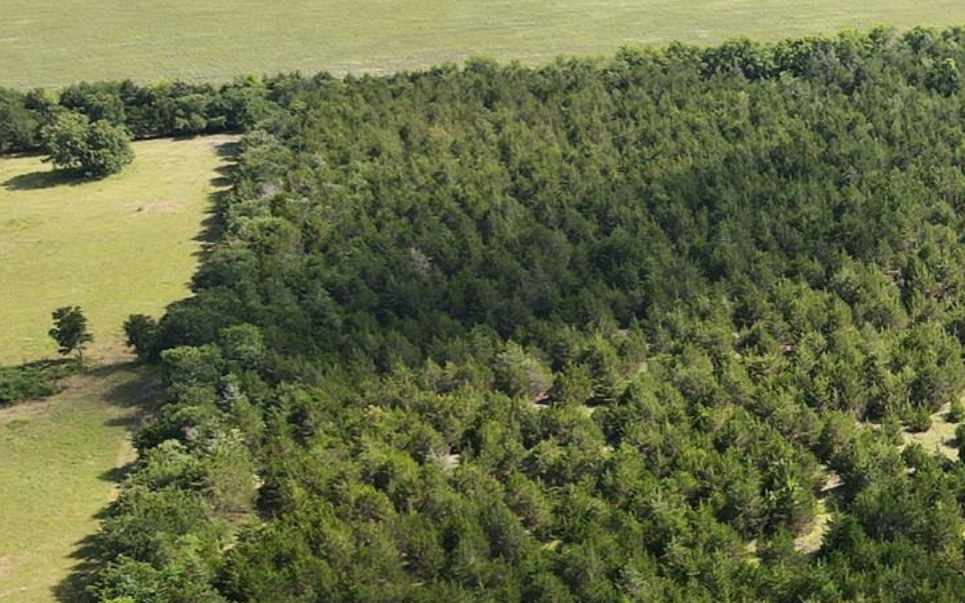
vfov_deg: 18.0
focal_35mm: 72
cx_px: 1288
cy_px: 452
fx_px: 1893
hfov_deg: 24.6
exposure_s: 1/400
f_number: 2.8
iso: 100
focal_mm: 4.5
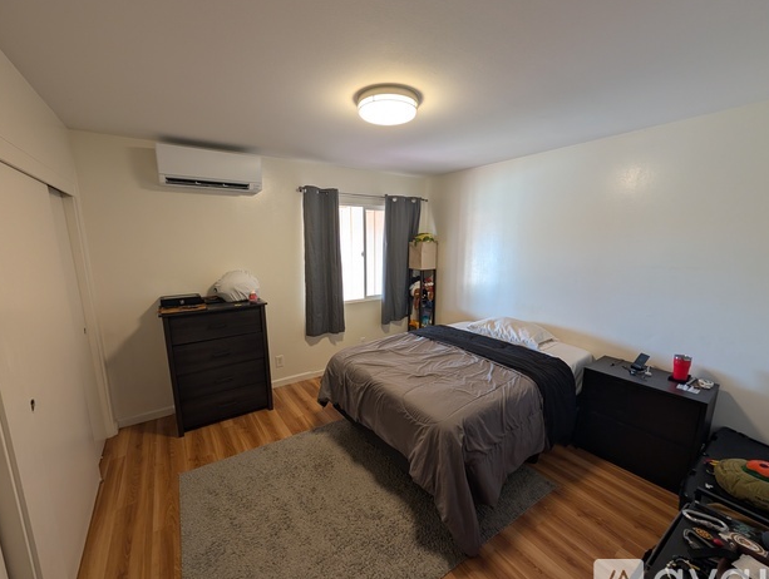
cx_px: 380
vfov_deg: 90.1
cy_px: 296
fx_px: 289
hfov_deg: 106.1
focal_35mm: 13
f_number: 1.7
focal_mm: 2.02
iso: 51
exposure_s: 1/24
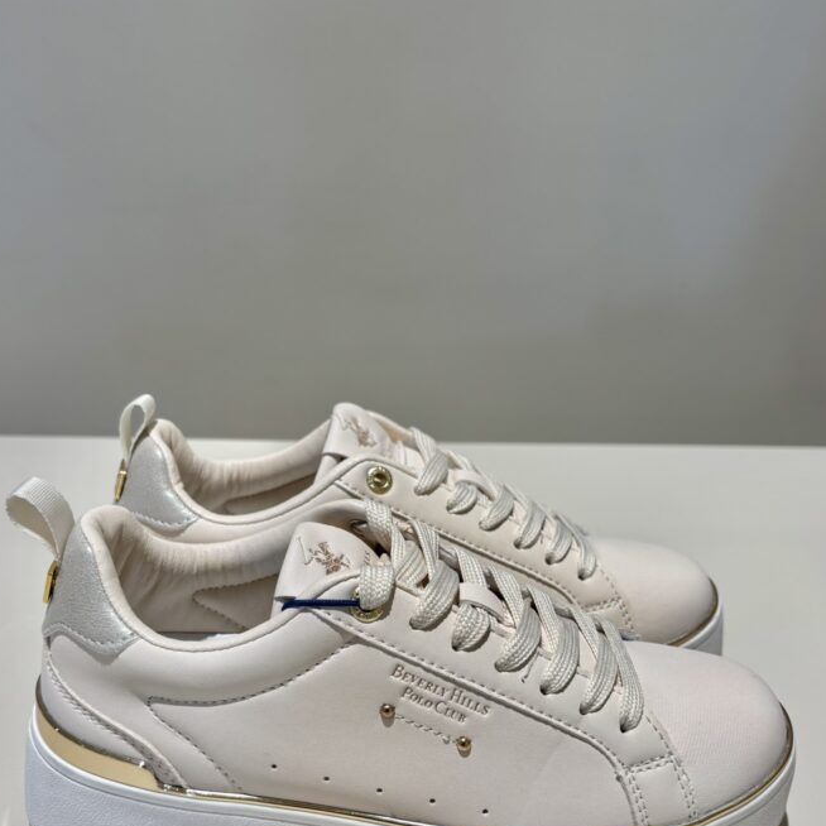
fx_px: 972
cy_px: 481
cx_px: 385
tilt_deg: -23.5
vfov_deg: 45.9
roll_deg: -1.6
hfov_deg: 46.0
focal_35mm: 36
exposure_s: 1/100
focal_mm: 5.96
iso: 32
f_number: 1.6
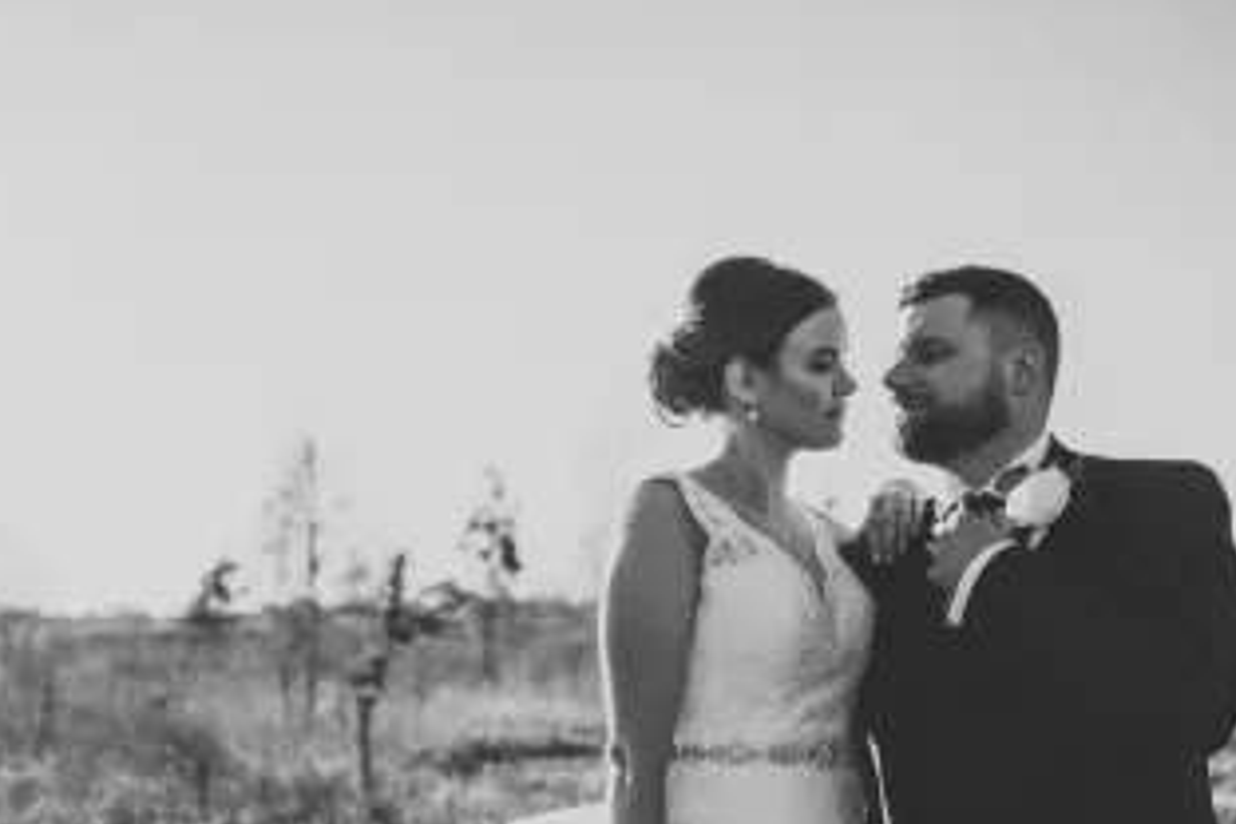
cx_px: 594
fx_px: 1373
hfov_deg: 48.4
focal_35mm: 40
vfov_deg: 33.3
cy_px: 479
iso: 80
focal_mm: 24
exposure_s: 1/3200
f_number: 1.4
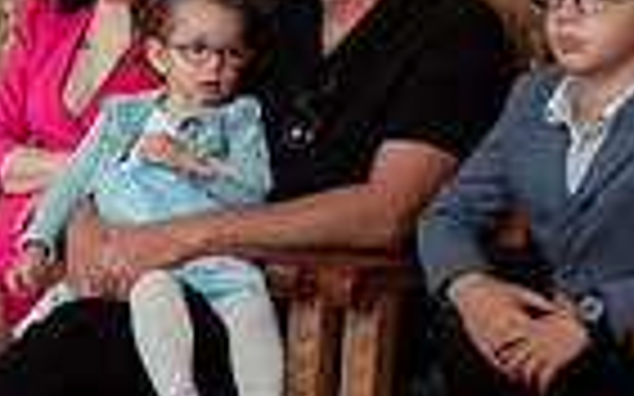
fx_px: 2729
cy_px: 347
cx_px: -256
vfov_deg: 8.3
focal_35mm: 158
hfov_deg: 12.7
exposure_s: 1/160
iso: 1600
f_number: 2.8
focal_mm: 35
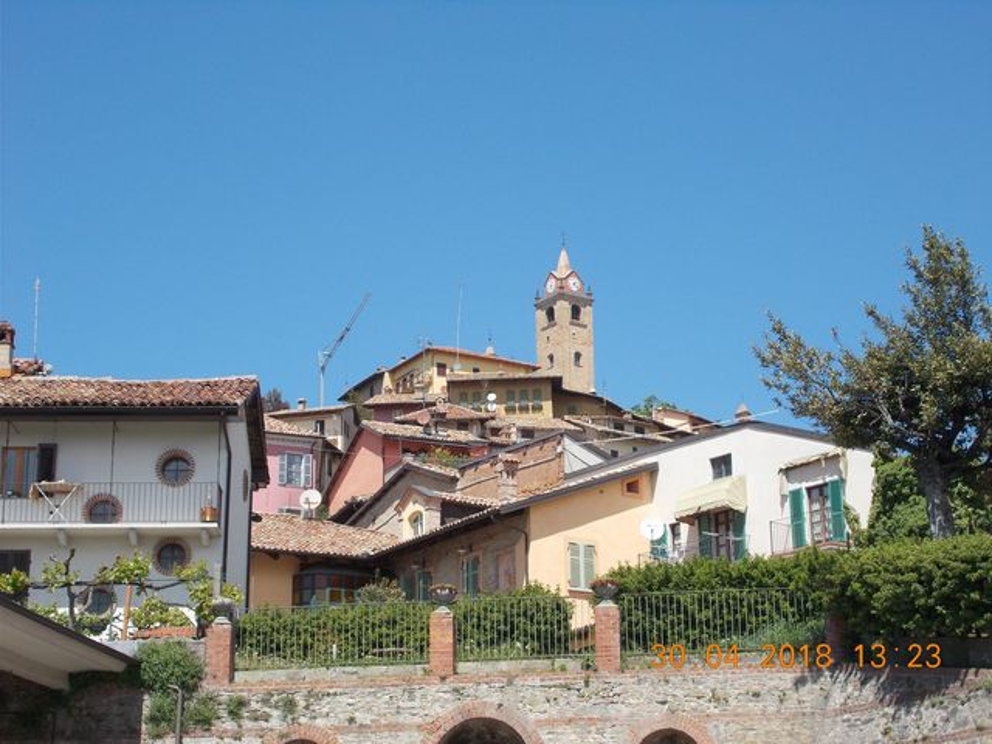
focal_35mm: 66
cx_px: 496
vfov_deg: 22.3
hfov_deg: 29.4
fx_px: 1891
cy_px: 372
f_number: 5.3
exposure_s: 1/320
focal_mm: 11.8
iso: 80
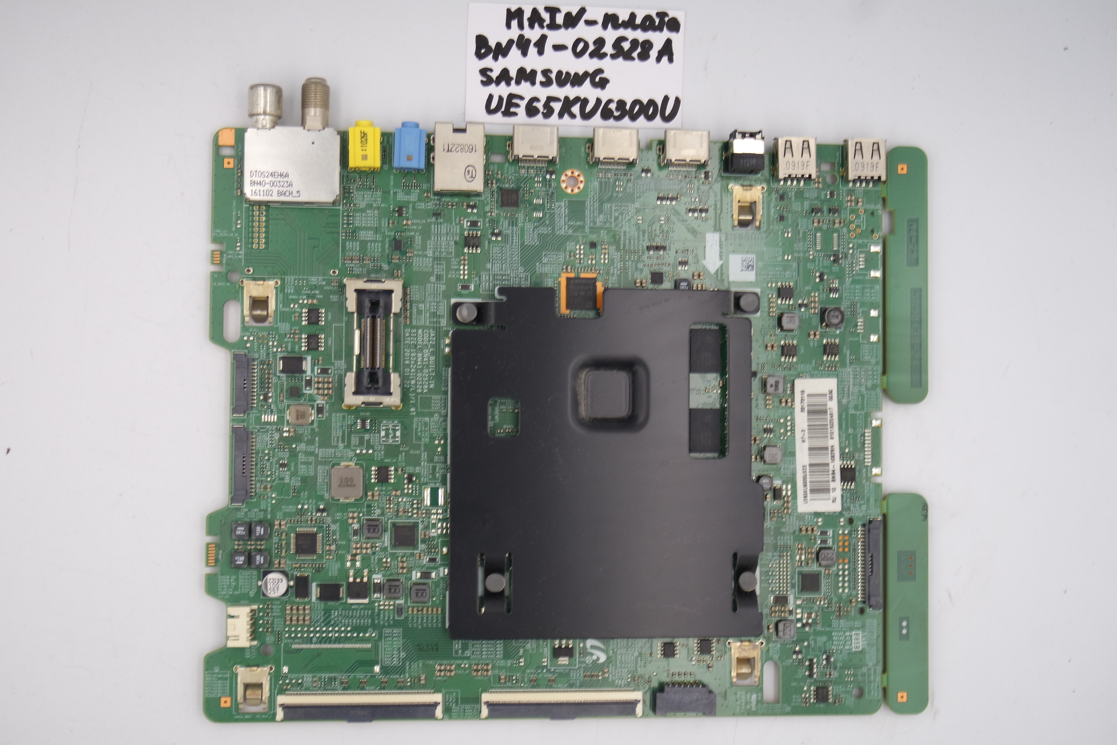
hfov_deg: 41.1
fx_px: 1489
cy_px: 372
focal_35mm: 48
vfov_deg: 28.1
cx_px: 558
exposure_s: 1/125
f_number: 4.5
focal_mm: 18
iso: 200
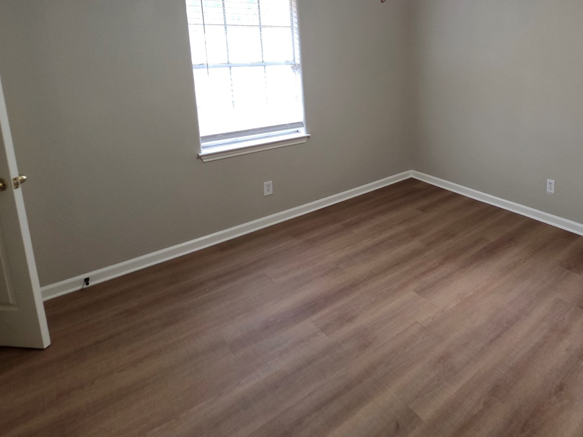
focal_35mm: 22
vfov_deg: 58.2
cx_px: 411
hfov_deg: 72.9
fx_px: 371
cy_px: 113
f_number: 1.9
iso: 160
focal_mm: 2.2
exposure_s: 1/60
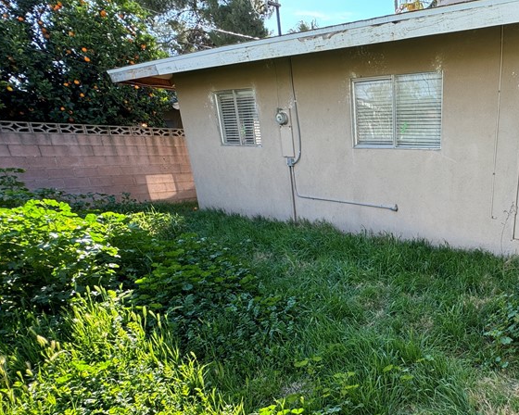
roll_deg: -2.2
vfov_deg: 54.8
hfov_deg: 61.0
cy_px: 296
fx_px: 384
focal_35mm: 25
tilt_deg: -20.8
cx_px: 434
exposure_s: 1/137
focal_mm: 2.22
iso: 40
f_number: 2.2
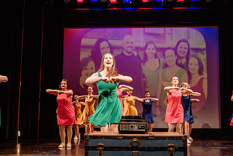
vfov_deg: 34.9
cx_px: 127
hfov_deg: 50.6
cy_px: 97
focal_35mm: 38
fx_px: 246
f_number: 1.4
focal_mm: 24
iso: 1000
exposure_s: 1/320
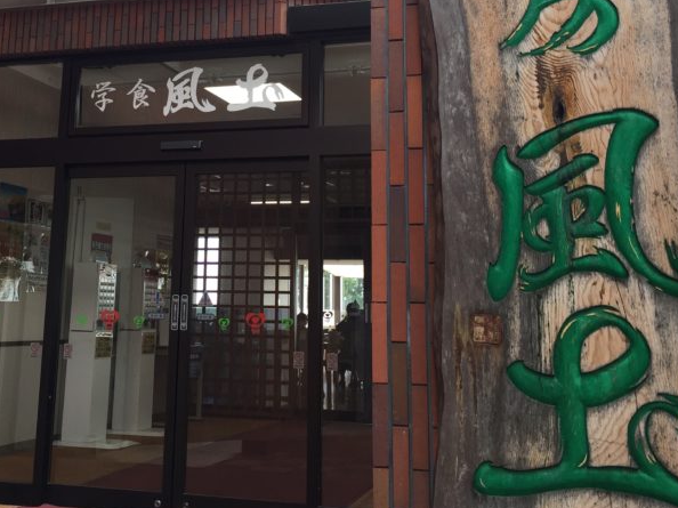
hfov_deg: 38.0
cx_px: 269
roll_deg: -3.4
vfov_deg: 28.5
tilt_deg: +13.6
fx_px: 979
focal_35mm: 50
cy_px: 104
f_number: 2.2
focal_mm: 4.15
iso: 40
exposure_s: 1/120
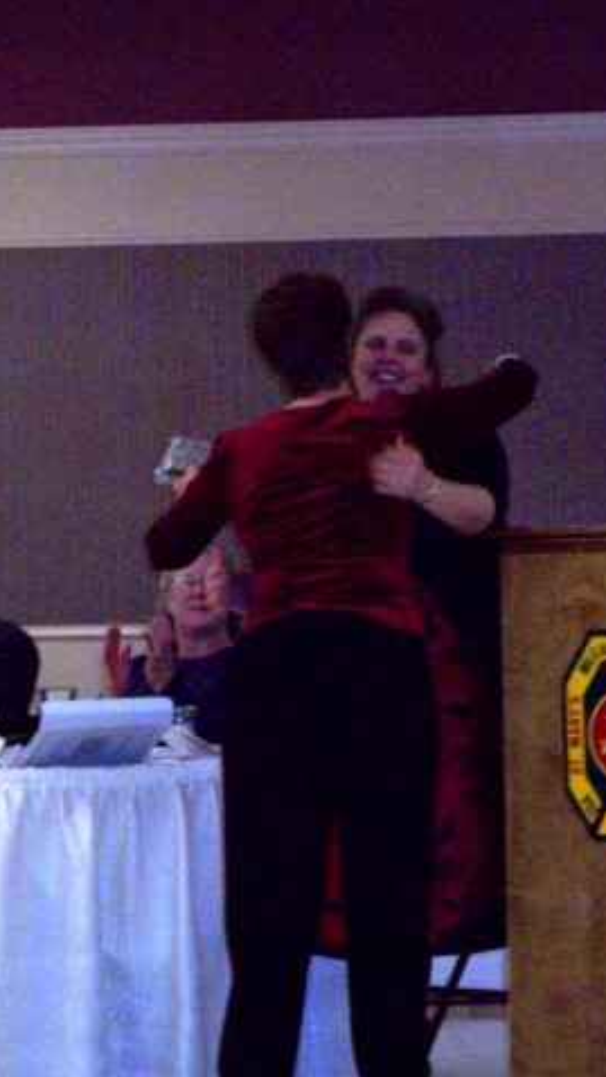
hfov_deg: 7.5
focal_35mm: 162
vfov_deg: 13.3
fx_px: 4626
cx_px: 460
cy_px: 538
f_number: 5.2
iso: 200
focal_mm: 18.6
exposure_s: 1/90.2
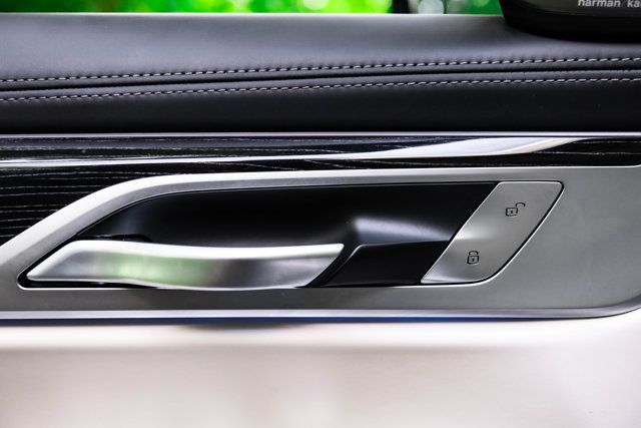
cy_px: 214
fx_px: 979
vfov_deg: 24.6
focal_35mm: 55
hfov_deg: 36.2
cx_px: 320
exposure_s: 1/250
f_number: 4.5
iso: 800
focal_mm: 55
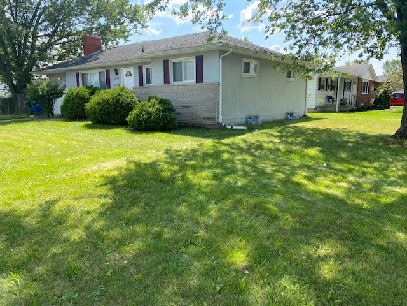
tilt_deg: -9.5
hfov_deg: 67.3
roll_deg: -0.4
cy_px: 153
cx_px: 204
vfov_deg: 53.1
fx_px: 306
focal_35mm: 26
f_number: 1.8
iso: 32
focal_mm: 4.25
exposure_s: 1/965
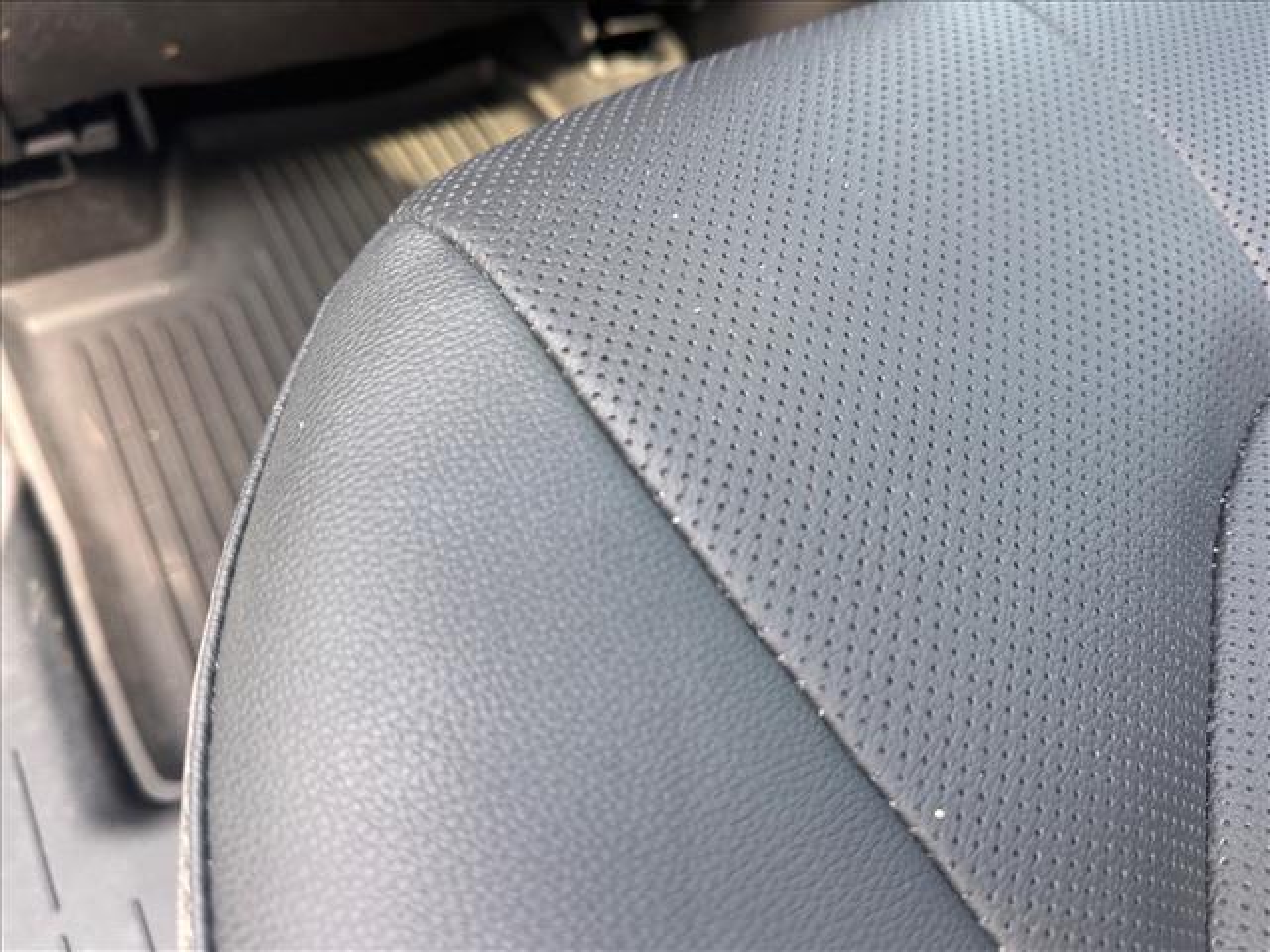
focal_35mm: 24
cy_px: 476
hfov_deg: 71.6
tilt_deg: -49.6
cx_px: 635
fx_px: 881
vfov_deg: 56.8
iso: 160
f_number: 1.78
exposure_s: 1/121
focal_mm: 6.86
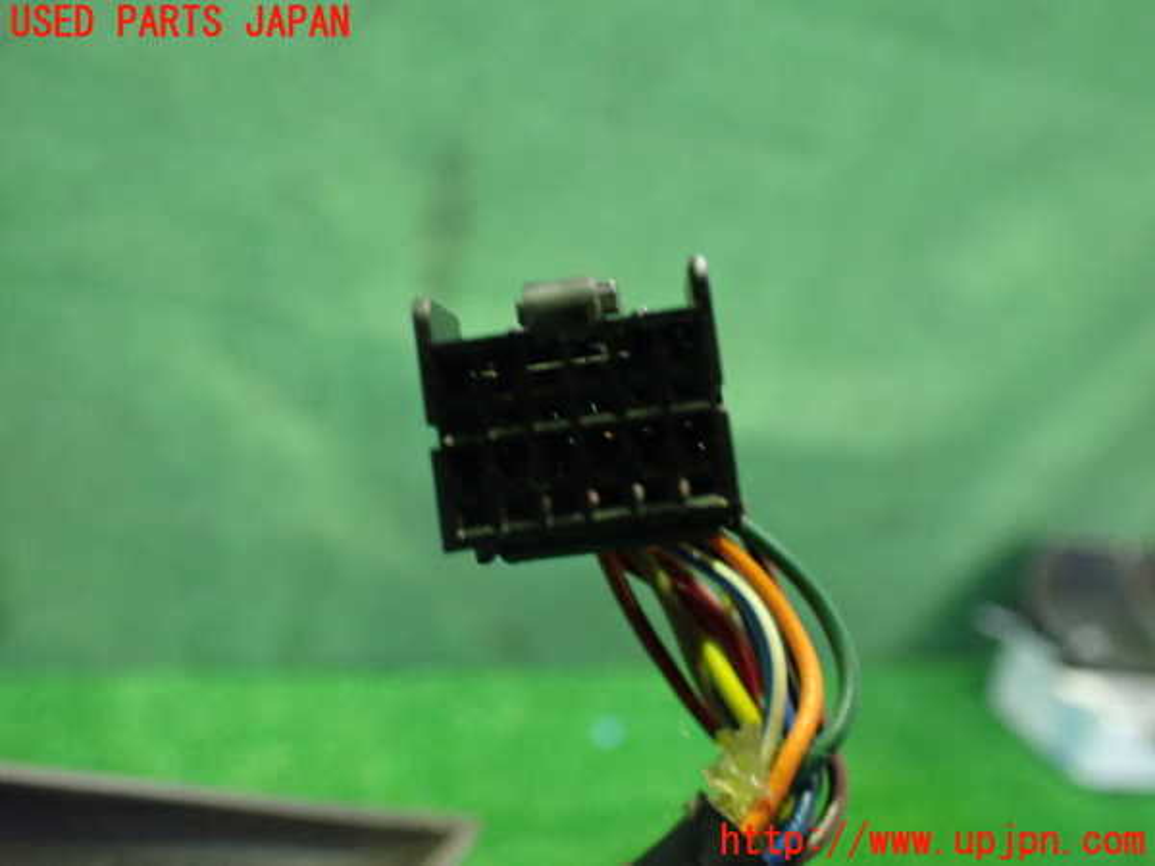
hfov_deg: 60.0
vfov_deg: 46.8
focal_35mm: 30
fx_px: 1001
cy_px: 433
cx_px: 578
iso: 1000
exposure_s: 1/30
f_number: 2.3
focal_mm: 5.4
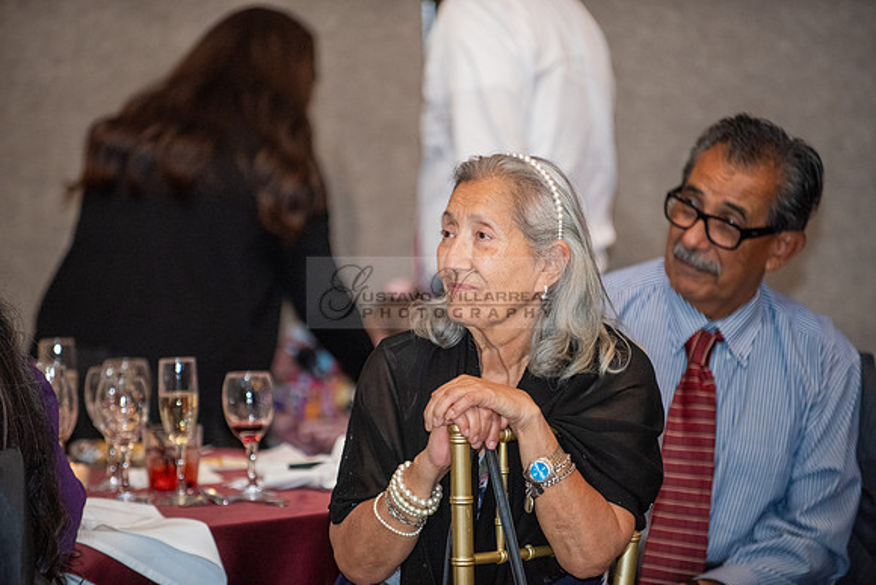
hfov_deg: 10.3
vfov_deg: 6.9
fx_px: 4868
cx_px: 438
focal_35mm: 200
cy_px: 292
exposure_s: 1/250
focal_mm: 200
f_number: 2.8
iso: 3200
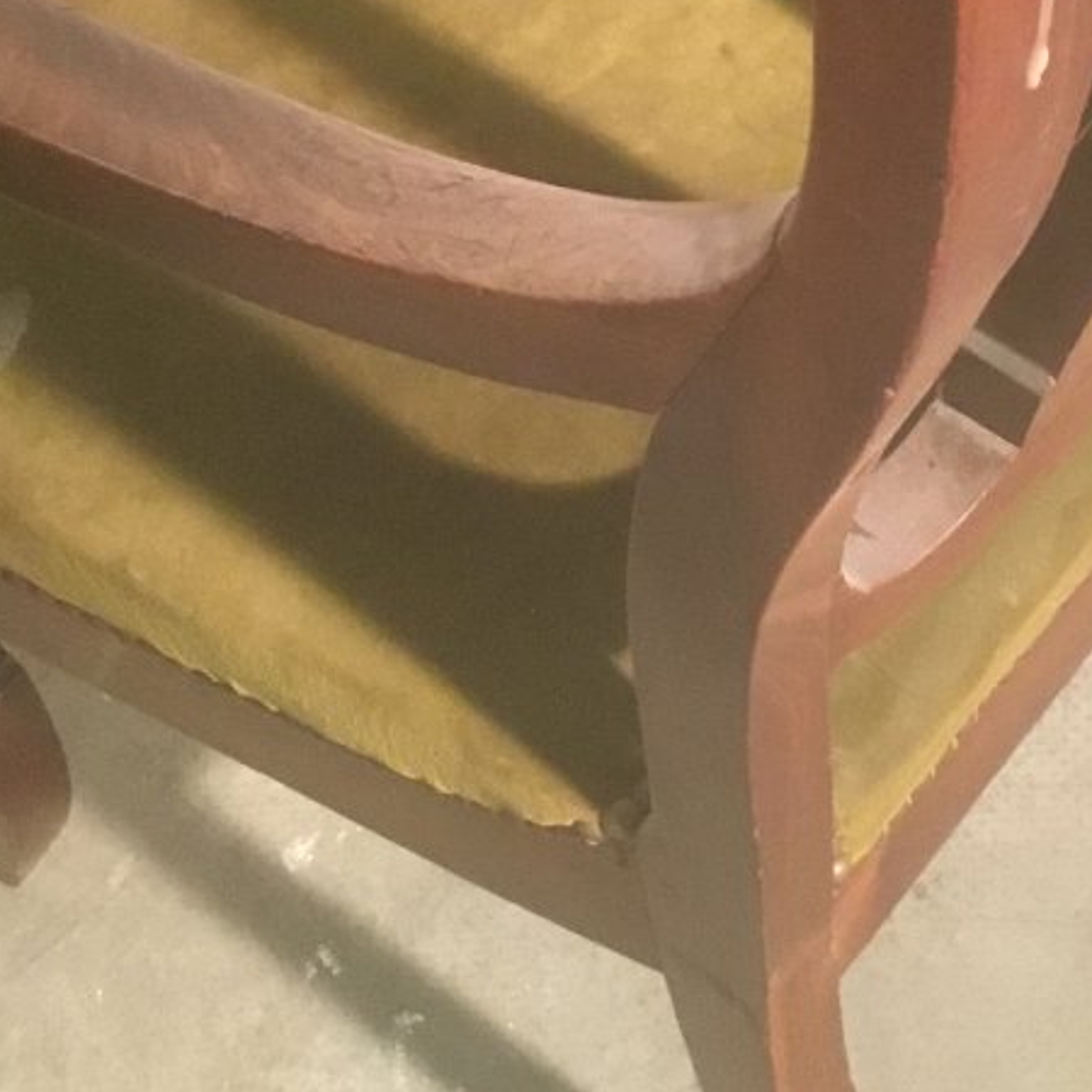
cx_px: 769
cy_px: 66
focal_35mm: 73
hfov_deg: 23.5
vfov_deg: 22.9
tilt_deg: -46.3
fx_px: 2605
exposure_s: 1/17
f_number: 2.4
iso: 250
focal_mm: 3.3
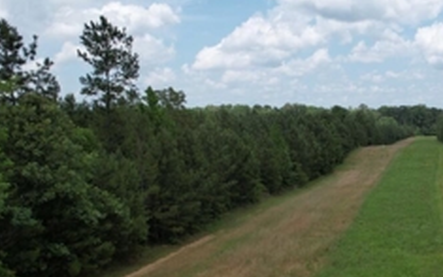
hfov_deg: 42.6
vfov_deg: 29.6
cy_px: 188
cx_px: 394
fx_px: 519
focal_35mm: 43
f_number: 2.8
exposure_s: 1/2000
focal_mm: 8.38
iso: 100
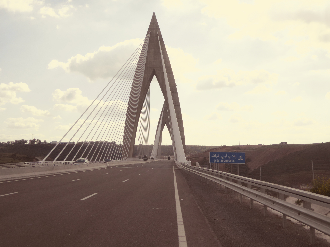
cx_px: 165
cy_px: 124
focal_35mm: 44
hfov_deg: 42.9
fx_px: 419
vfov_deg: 32.9
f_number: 3.9
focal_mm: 7.8
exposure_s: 1/1300
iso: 80
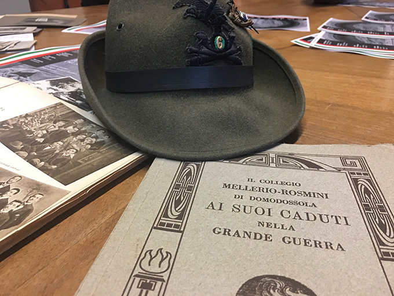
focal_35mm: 29
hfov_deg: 61.7
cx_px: 197
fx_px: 330
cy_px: 148
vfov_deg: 48.2
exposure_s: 1/17
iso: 125
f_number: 2.2
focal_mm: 4.15
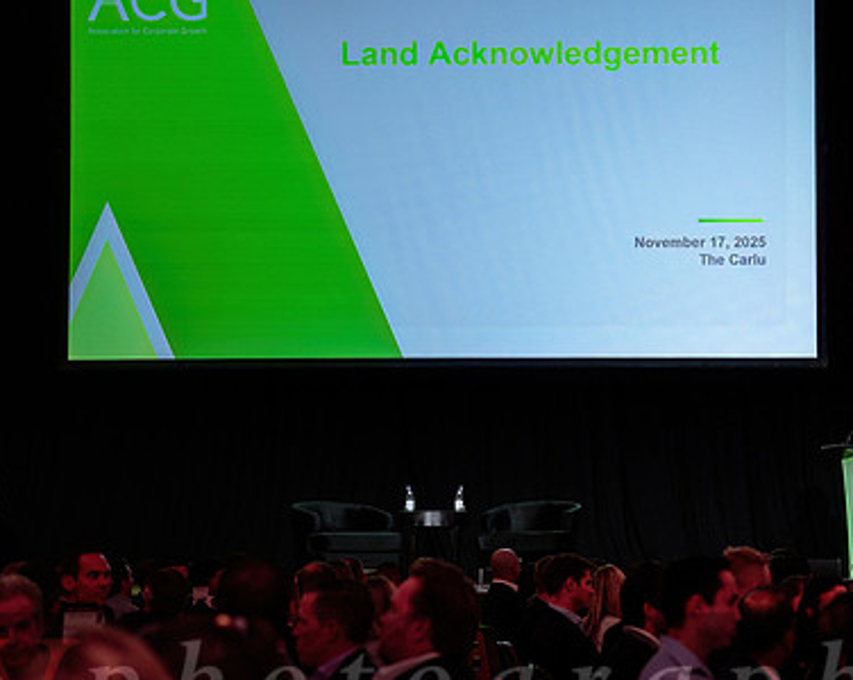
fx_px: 2900
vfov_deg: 13.4
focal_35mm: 115
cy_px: 428
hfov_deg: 16.7
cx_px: 483
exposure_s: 1/125
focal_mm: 66
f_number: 2.8
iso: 1600
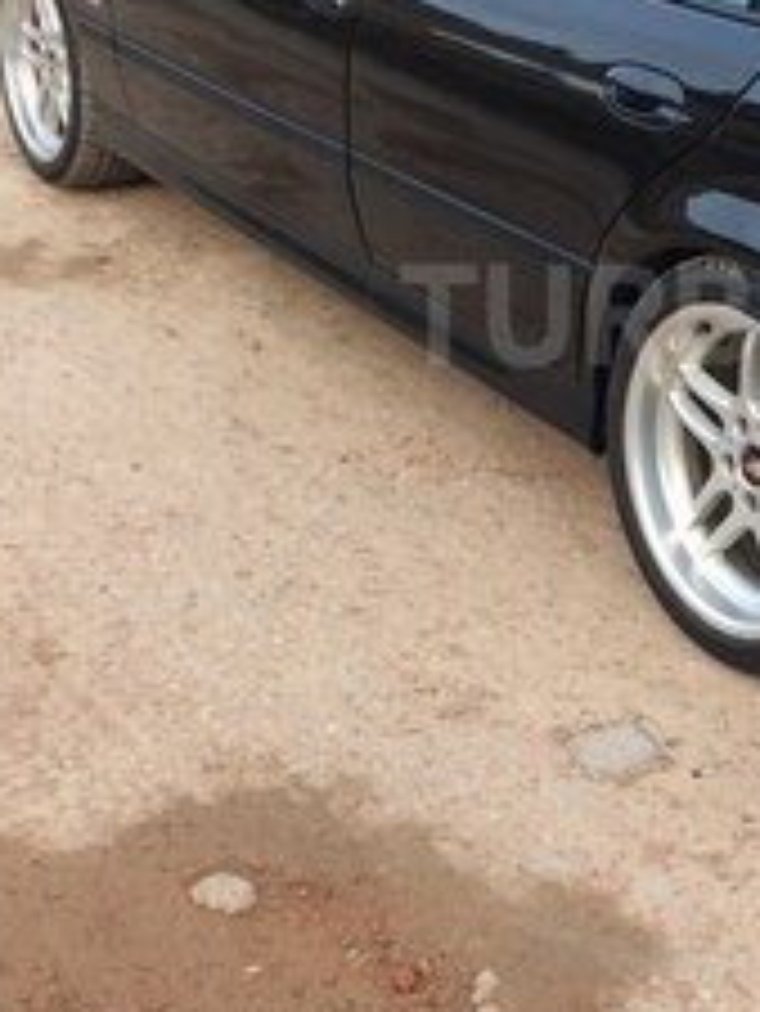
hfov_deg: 22.2
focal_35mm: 64
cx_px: 747
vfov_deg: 30.0
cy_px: 315
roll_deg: -1.4
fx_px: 1872
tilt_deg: -20.3
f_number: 2.2
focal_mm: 4.15
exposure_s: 1/50
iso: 40
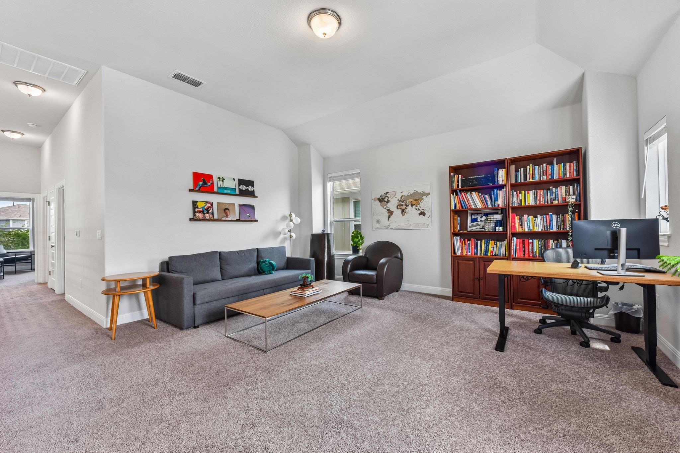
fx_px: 264
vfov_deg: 81.2
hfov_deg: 104.3
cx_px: 340
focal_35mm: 14
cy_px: 226
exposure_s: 1/15
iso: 250
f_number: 8
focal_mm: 14
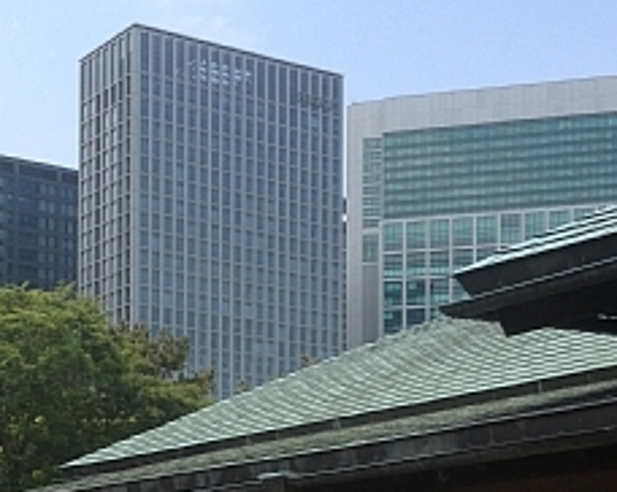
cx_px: 165
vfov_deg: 16.5
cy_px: 541
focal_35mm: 90
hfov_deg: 21.1
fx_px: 1642
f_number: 2.4
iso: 50
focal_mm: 4.28
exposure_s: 1/1062
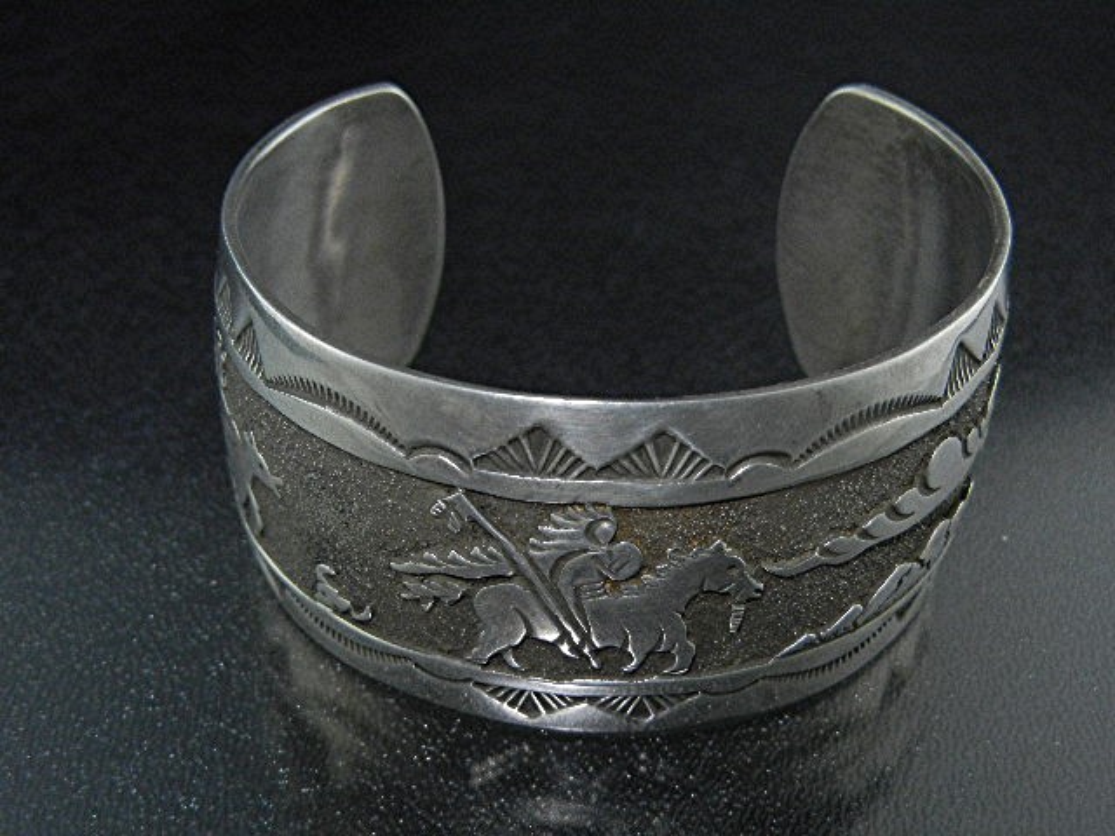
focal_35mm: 52
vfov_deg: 28.0
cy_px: 418
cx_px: 558
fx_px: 1675
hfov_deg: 36.8
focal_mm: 9.3
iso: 800
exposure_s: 1/30
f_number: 7.8
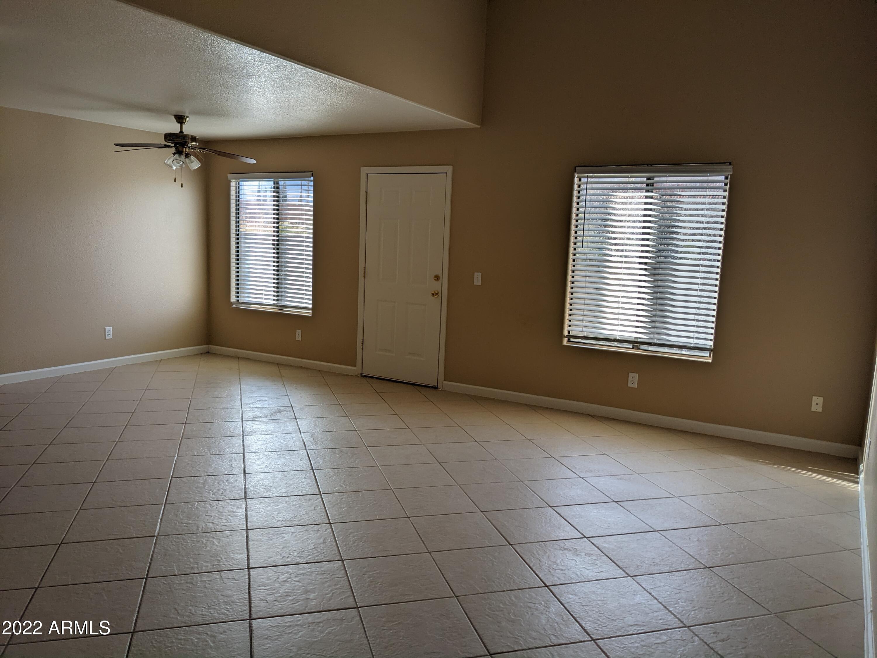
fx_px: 684
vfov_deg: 51.4
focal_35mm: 27
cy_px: 329
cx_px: 438
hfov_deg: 65.3
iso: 43
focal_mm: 4.38
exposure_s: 1/522
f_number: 1.73
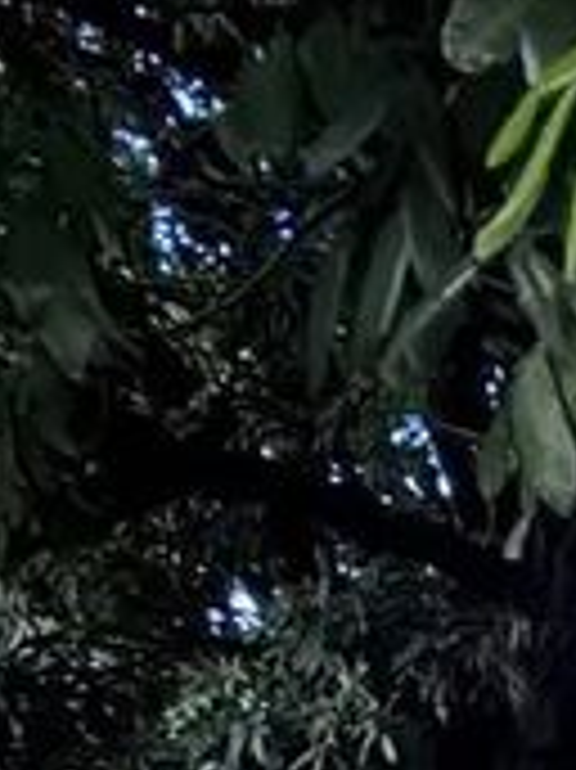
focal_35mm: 70
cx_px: 909
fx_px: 1555
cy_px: 1074
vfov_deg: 23.6
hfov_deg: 18.2
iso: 1600
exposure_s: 1/6
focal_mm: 2.22
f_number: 2.2
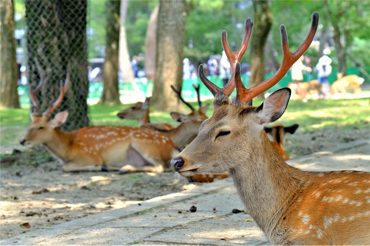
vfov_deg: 16.5
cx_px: 185
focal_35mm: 83
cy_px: 123
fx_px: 853
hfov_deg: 24.5
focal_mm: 55
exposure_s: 1/250
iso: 400
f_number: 4
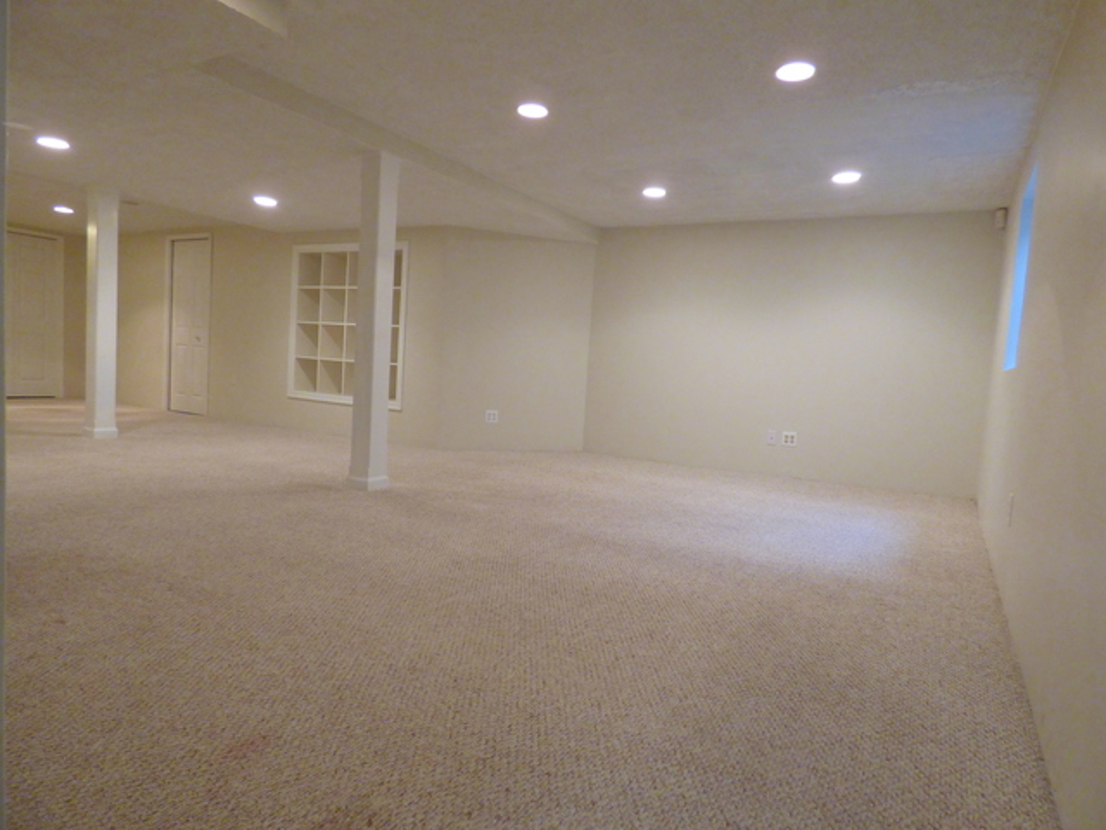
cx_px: 553
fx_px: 639
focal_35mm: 20
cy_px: 415
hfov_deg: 81.7
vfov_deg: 66.0
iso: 400
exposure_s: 1/25
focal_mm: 3.58
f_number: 2.8
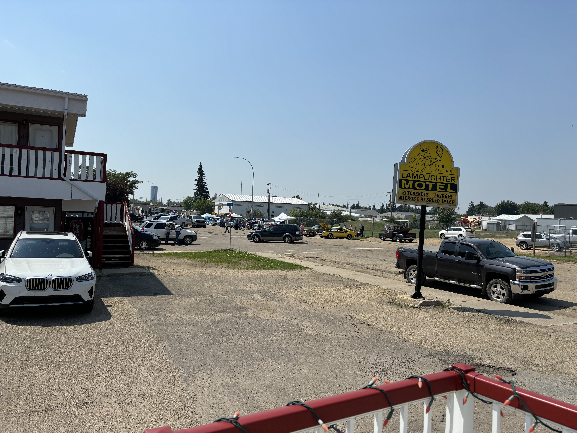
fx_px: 433
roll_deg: -1.5
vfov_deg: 53.1
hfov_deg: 67.3
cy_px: 216
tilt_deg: +0.8
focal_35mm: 26
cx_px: 288
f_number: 1.6
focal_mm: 5.96
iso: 50
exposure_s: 1/5618
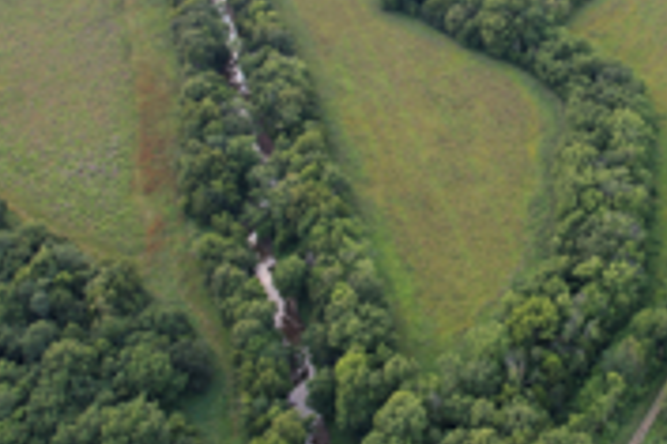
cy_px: 45
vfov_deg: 23.6
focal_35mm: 56
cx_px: 580
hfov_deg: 34.0
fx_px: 1037
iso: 100
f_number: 2.8
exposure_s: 1/100
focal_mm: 8.38
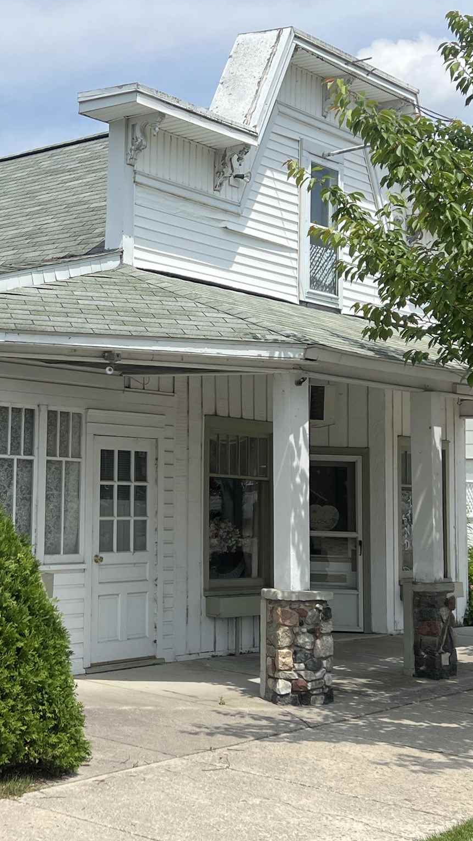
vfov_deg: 36.5
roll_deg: -1.4
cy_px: 353
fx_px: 1271
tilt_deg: +7.0
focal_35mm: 57
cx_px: 35
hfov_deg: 20.6
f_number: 1.5
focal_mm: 5.7
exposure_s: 1/6579
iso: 50
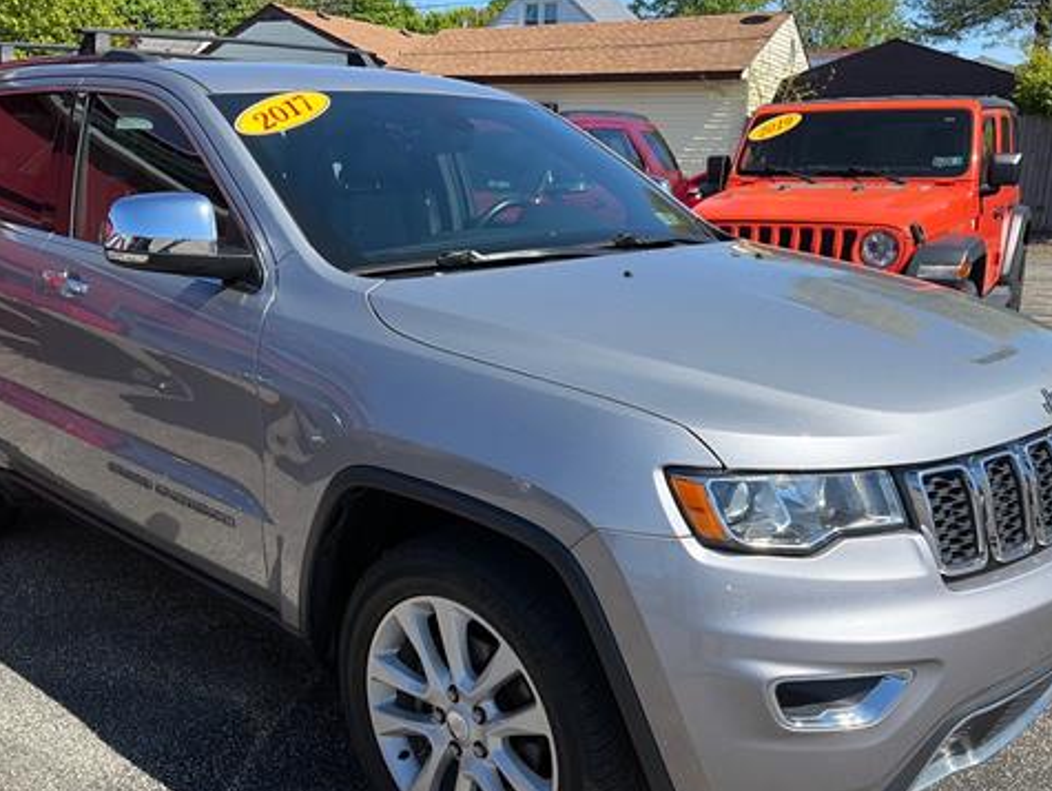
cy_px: 454
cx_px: 492
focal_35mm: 35
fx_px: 1064
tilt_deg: -14.7
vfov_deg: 40.6
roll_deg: +0.5
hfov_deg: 52.6
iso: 64
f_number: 1.6
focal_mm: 5.96
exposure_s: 1/2639
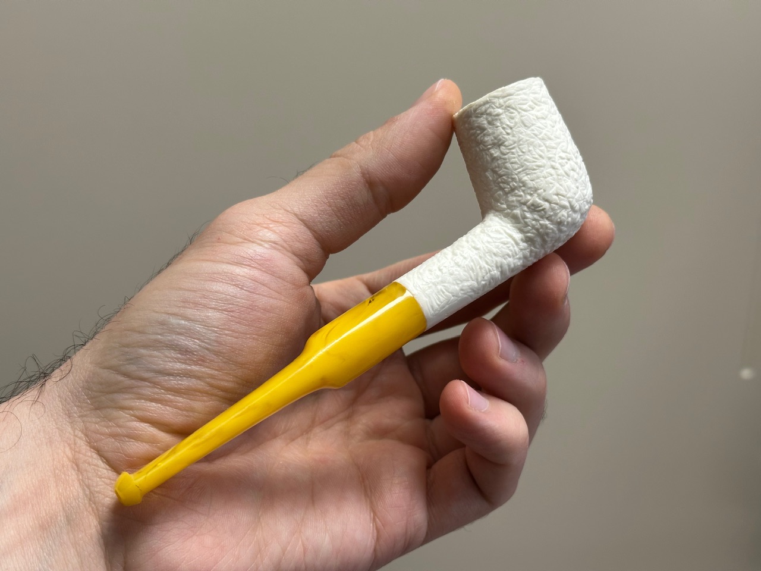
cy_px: 286
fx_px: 1055
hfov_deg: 39.7
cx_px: 380
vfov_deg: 30.3
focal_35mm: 48
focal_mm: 6.86
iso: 80
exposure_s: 1/121
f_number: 1.78
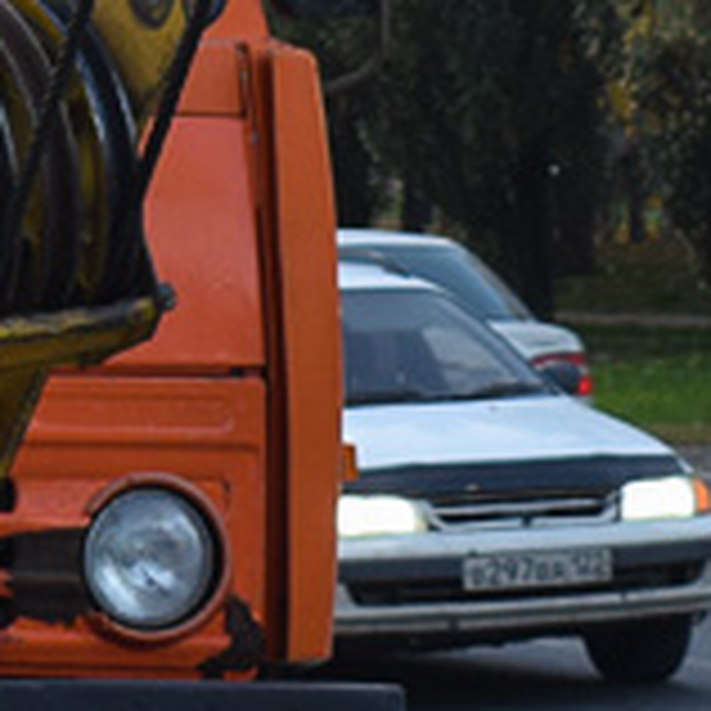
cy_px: -252
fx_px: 7645
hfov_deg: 5.3
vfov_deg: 5.3
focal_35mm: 329
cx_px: -526
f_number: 5.6
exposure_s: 1/125
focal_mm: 34
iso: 200
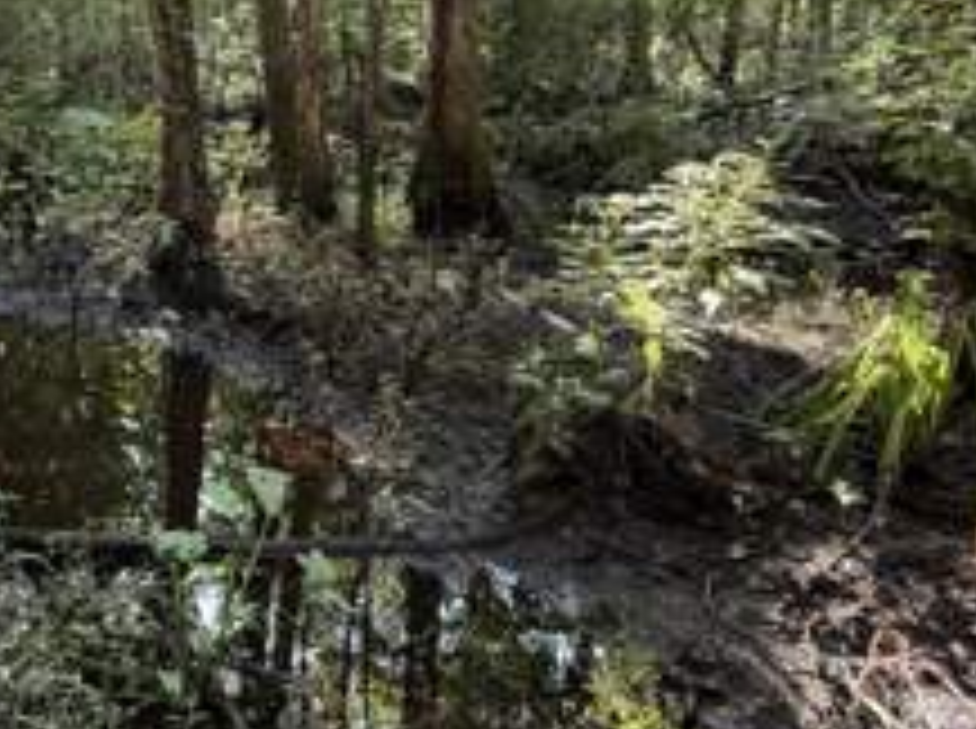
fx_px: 873
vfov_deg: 44.3
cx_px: 157
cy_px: 214
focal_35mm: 31
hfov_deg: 53.4
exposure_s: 1/99
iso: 250
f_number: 2.2
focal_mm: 2.22
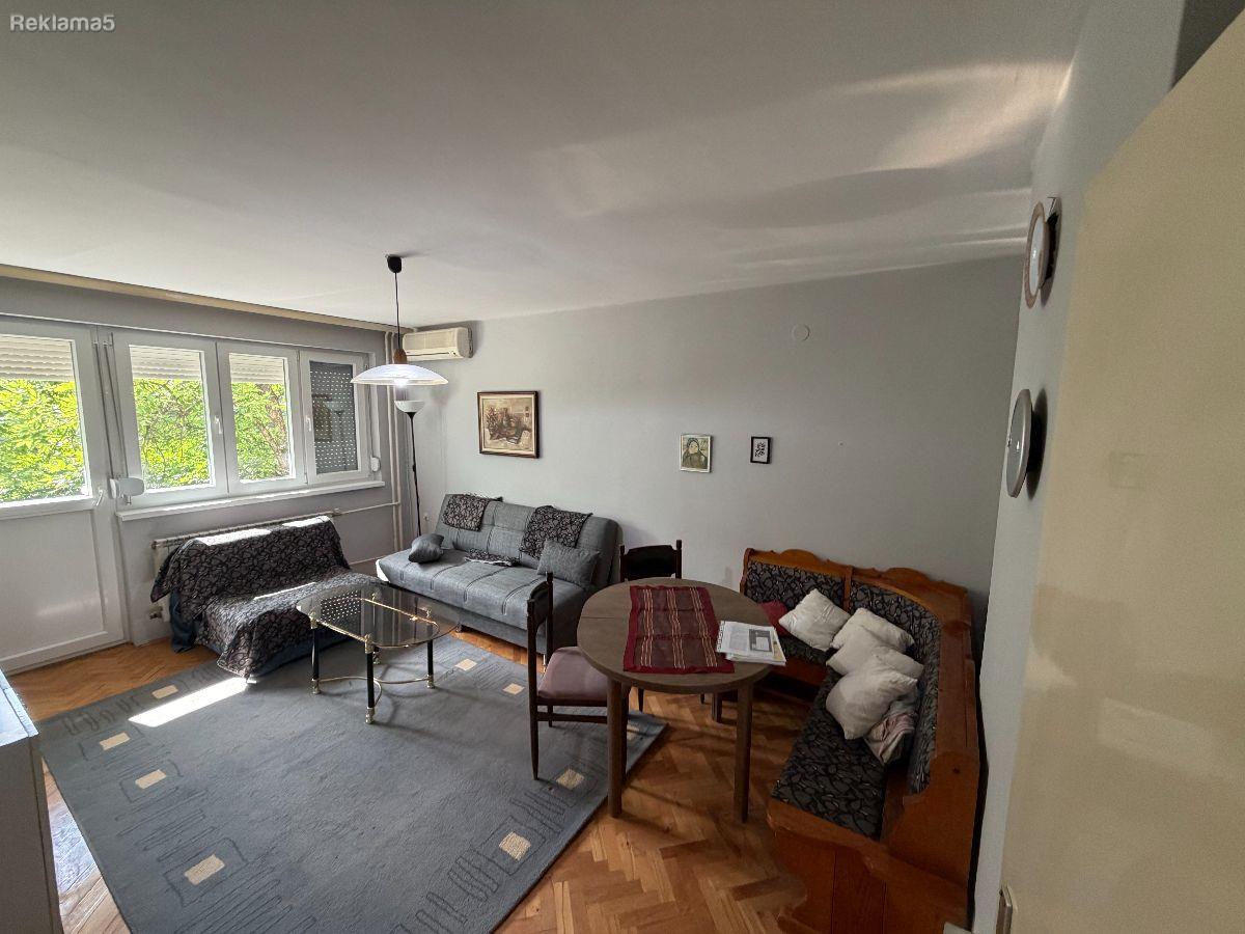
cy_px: 467
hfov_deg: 102.1
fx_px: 504
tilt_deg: -5.9
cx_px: 622
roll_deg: -1.1
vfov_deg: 85.7
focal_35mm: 14
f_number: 2.2
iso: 320
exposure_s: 1/100
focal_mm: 2.22
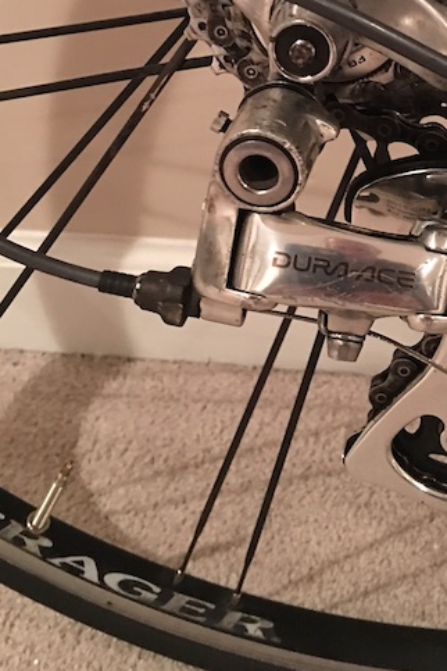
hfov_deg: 26.7
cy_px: 126
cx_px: 322
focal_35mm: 50
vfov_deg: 38.0
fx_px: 931
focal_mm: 4.15
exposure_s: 1/4
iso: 125
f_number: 2.2
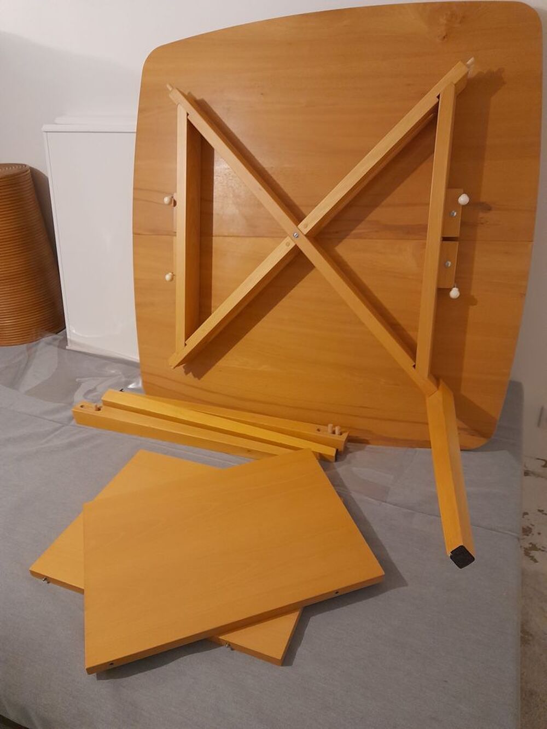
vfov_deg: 69.4
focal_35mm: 25
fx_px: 527
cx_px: 274
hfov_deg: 54.9
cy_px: 364
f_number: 2
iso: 400
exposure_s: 1/25
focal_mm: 4.6
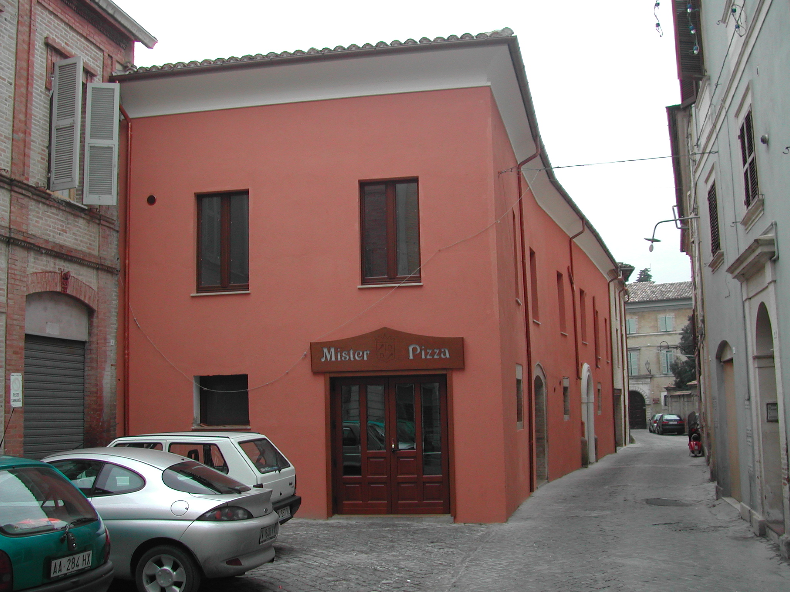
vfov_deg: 37.7
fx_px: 867
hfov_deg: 49.0
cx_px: 395
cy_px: 296
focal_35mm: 38
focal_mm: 8
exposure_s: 1/281
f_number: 2.8
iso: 100
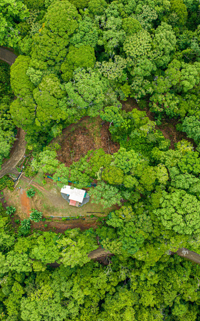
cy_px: 161
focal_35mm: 35
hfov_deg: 35.9
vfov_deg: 55.3
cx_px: 134
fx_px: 305
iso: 100
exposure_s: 1/240
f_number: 2.8
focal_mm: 12.29
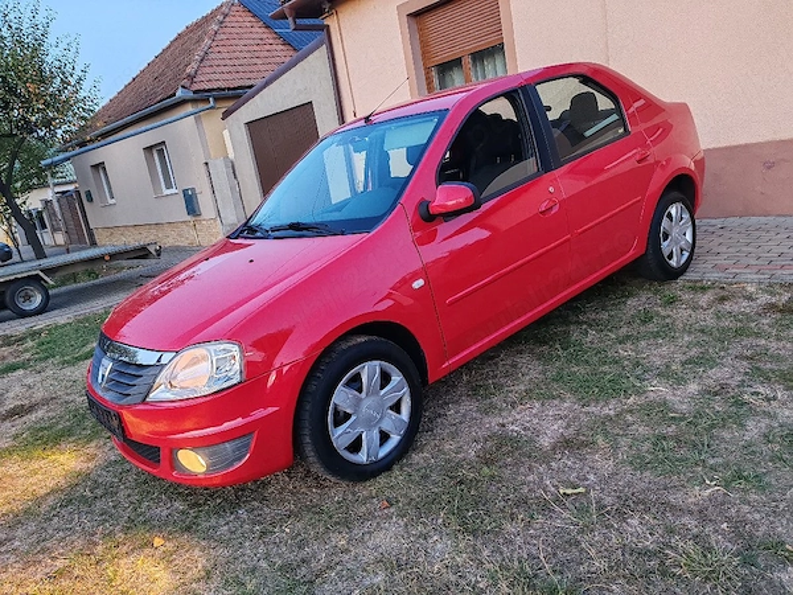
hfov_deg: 65.3
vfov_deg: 51.4
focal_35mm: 27
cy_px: 298
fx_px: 619
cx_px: 396
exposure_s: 1/50
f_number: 1.9
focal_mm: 6.12
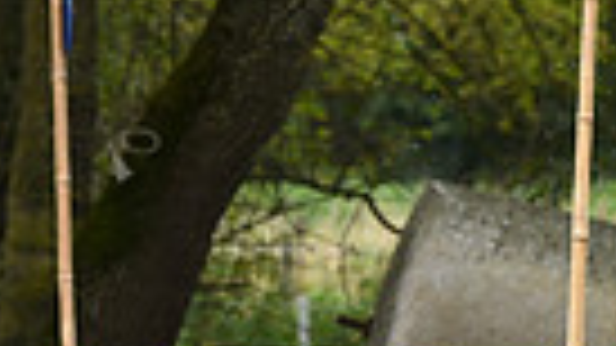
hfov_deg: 4.4
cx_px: 1268
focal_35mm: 487
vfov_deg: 2.5
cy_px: 270
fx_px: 7953
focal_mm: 110
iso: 1000
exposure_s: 1/1250
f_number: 4.5
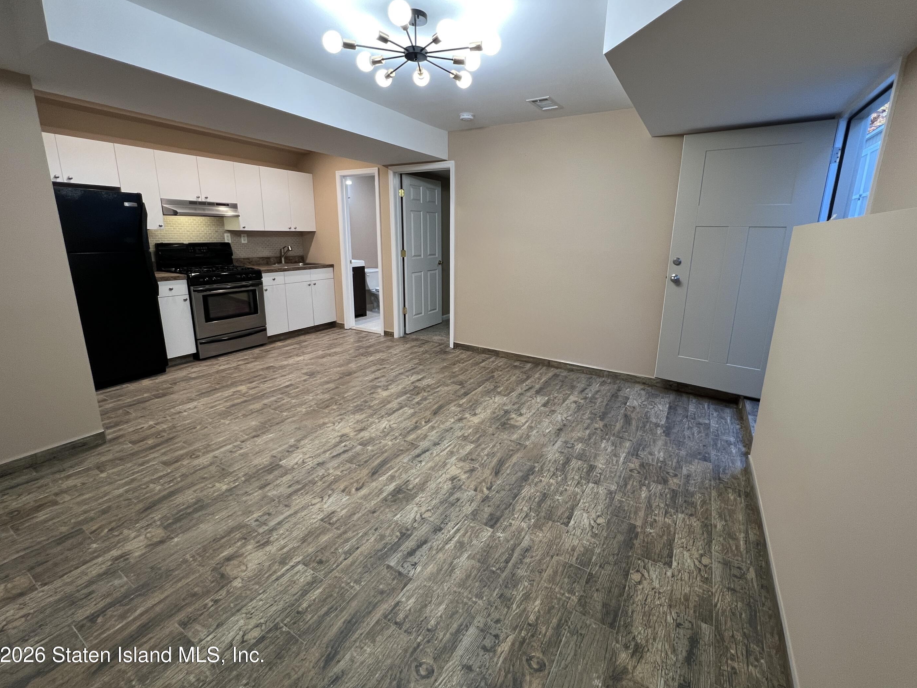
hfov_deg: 102.0
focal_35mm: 14
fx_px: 371
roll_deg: -0.5
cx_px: 476
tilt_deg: -13.1
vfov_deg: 85.5
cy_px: 318
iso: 160
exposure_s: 1/60
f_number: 1.8
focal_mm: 1.57
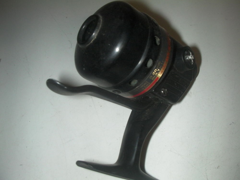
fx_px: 263
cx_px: 120
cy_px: 90
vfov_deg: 37.7
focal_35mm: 38
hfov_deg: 49.0
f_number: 5.6
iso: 200
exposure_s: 1/30
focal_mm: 6.3
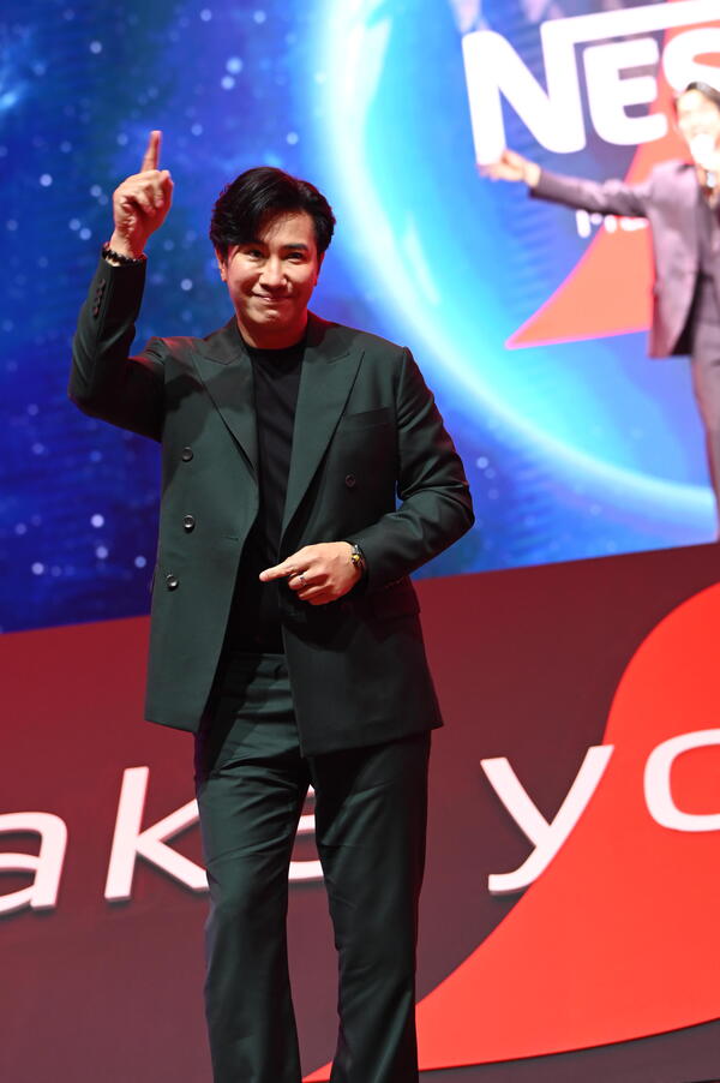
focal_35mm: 101
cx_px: 360
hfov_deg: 13.5
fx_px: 3034
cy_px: 542
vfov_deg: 20.2
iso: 2000
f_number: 4
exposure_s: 1/100
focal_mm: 101
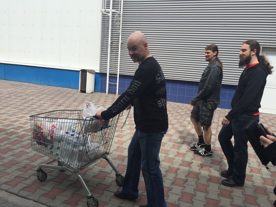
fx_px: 231
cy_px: 104
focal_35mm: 29
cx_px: 138
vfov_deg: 48.2
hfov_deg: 61.7
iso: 32
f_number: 2.2
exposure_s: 1/1883
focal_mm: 4.15
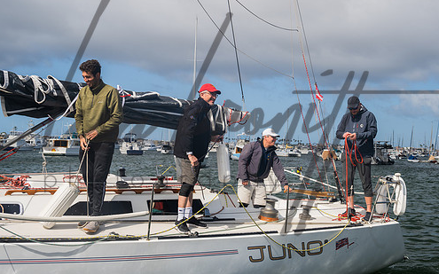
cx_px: 241
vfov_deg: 23.5
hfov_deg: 36.9
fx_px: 658
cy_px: 113
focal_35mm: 55
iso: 100
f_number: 6.3
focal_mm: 46
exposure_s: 1/320
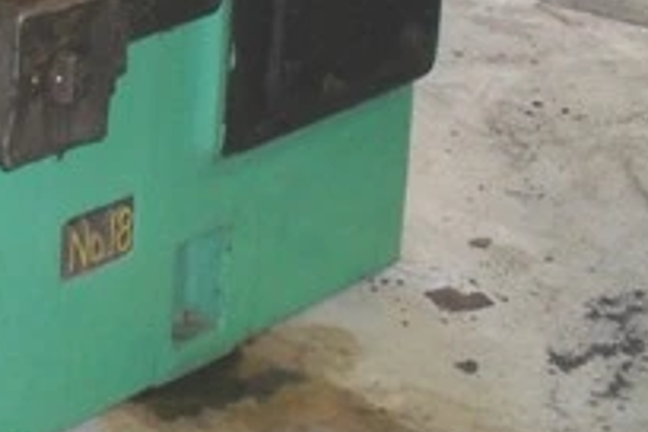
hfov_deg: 16.3
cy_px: -206
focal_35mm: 114
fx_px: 2052
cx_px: -349
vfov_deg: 11.5
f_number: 3.2
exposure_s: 1/45
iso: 200
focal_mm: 6.3
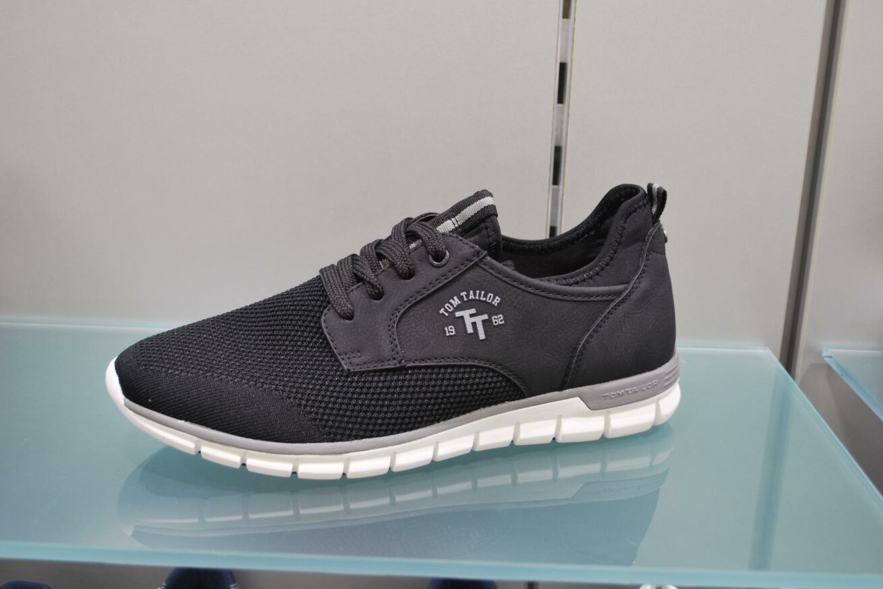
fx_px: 981
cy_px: 290
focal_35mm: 40
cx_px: 442
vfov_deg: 33.4
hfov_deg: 48.5
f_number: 4.5
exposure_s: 1/30
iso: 280
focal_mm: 26
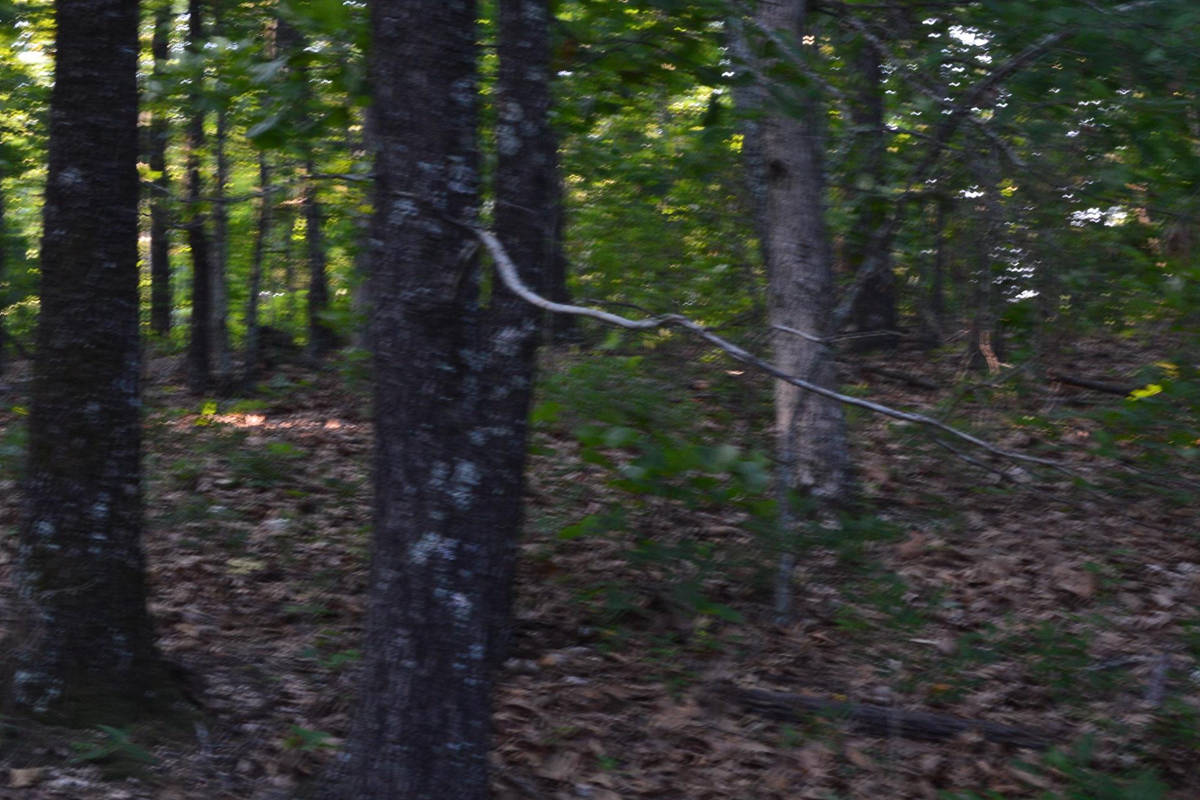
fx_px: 2066
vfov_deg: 21.9
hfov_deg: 32.4
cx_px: 621
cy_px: 416
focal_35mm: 62
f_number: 6.3
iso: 450
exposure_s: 1/15
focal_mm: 26
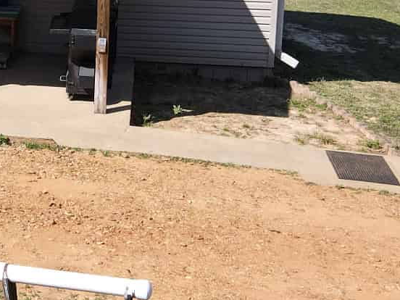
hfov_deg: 20.5
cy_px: -12
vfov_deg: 16.2
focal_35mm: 89
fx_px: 1028
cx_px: -85
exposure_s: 1/500
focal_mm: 4.5
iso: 100
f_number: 2.8
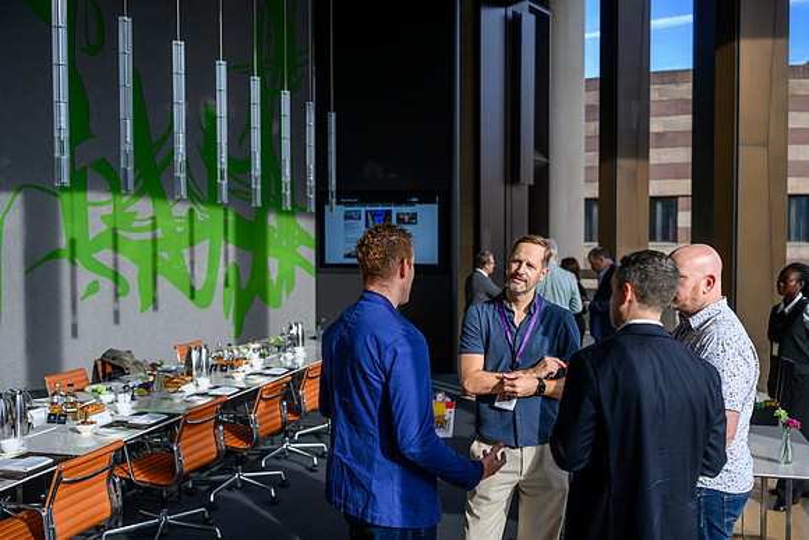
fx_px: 794
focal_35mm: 35
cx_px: 404
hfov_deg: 54.0
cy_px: 270
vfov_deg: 37.5
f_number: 2.5
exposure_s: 1/640
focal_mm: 35
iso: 125
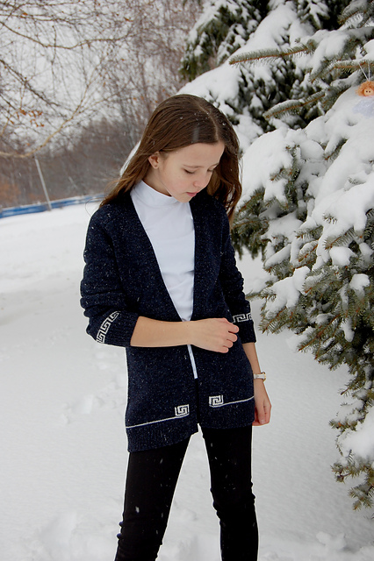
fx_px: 889
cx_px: 187
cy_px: 280
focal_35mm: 57
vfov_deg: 35.1
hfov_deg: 23.8
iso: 200
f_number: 6.3
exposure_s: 1/160
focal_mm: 38
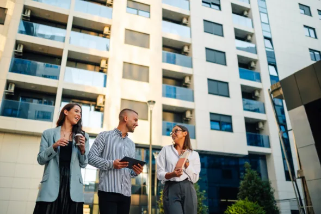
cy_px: 107
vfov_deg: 37.8
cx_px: 160
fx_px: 312
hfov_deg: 54.4
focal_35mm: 35
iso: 125
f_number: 1.4
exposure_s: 1/800
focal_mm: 35
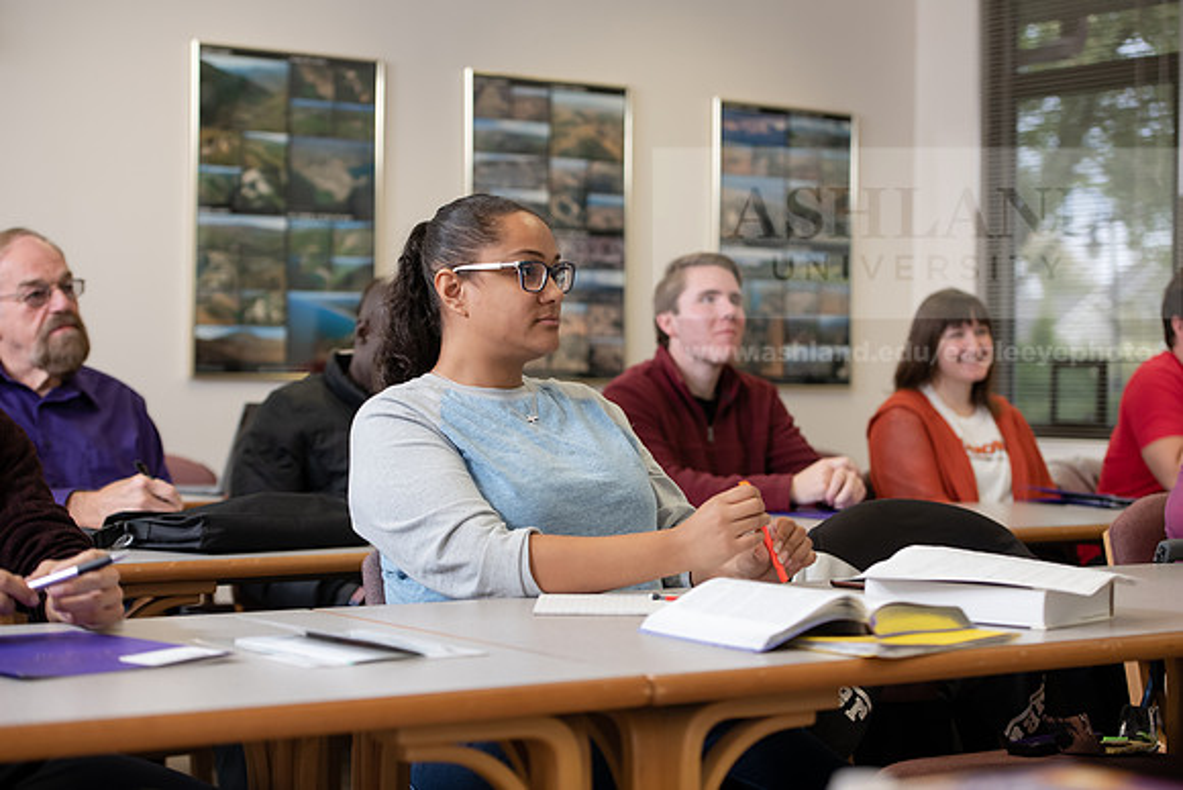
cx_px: 592
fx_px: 2301
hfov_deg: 28.8
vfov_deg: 19.5
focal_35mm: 70
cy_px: 395
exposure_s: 1/200
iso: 800
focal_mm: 70
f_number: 3.5
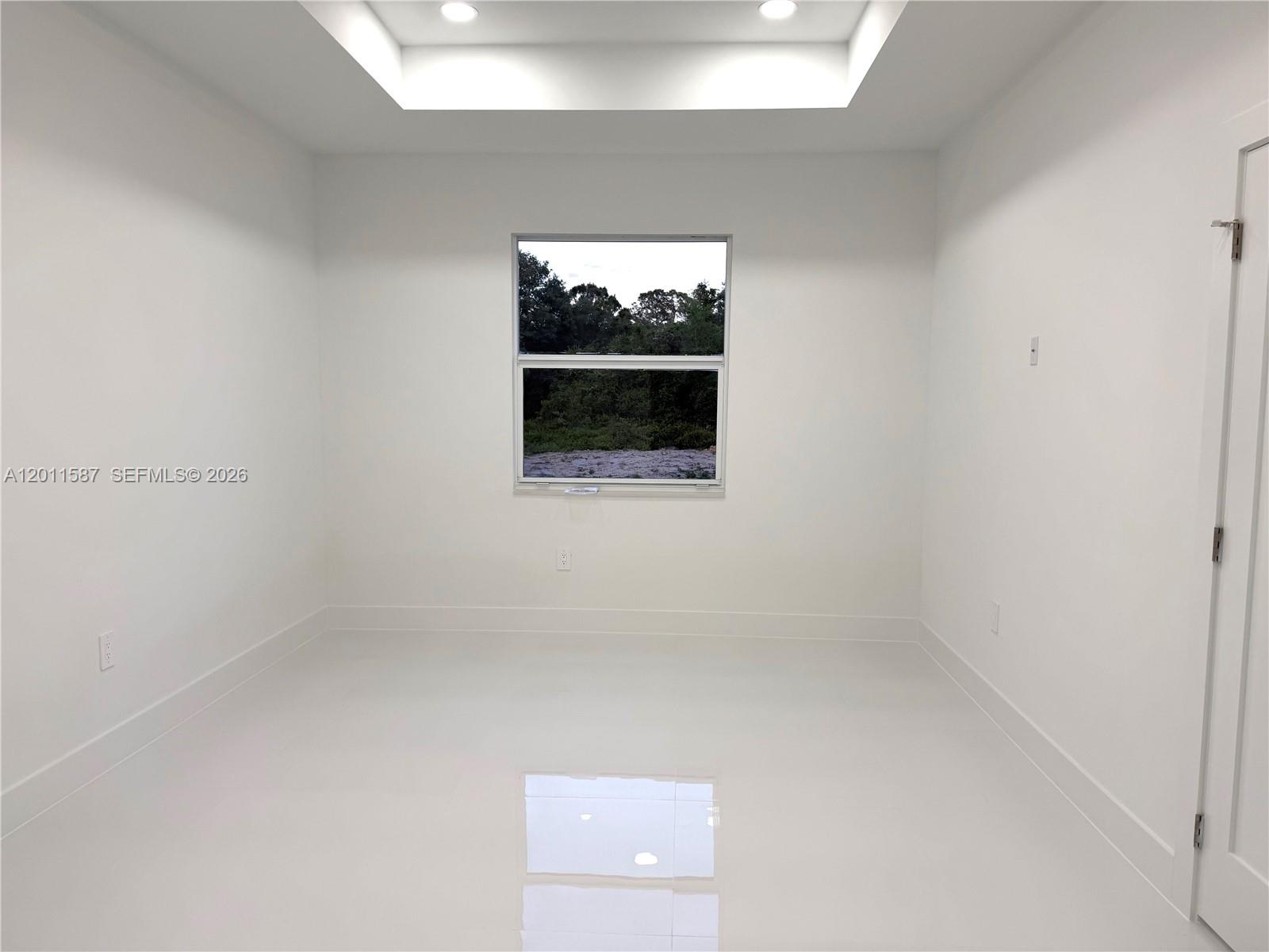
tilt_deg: -3.5
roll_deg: -0.8
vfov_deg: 56.8
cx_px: 634
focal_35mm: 24
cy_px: 476
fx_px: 880
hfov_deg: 71.6
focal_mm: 6.76
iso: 64
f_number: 1.78
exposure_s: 1/120
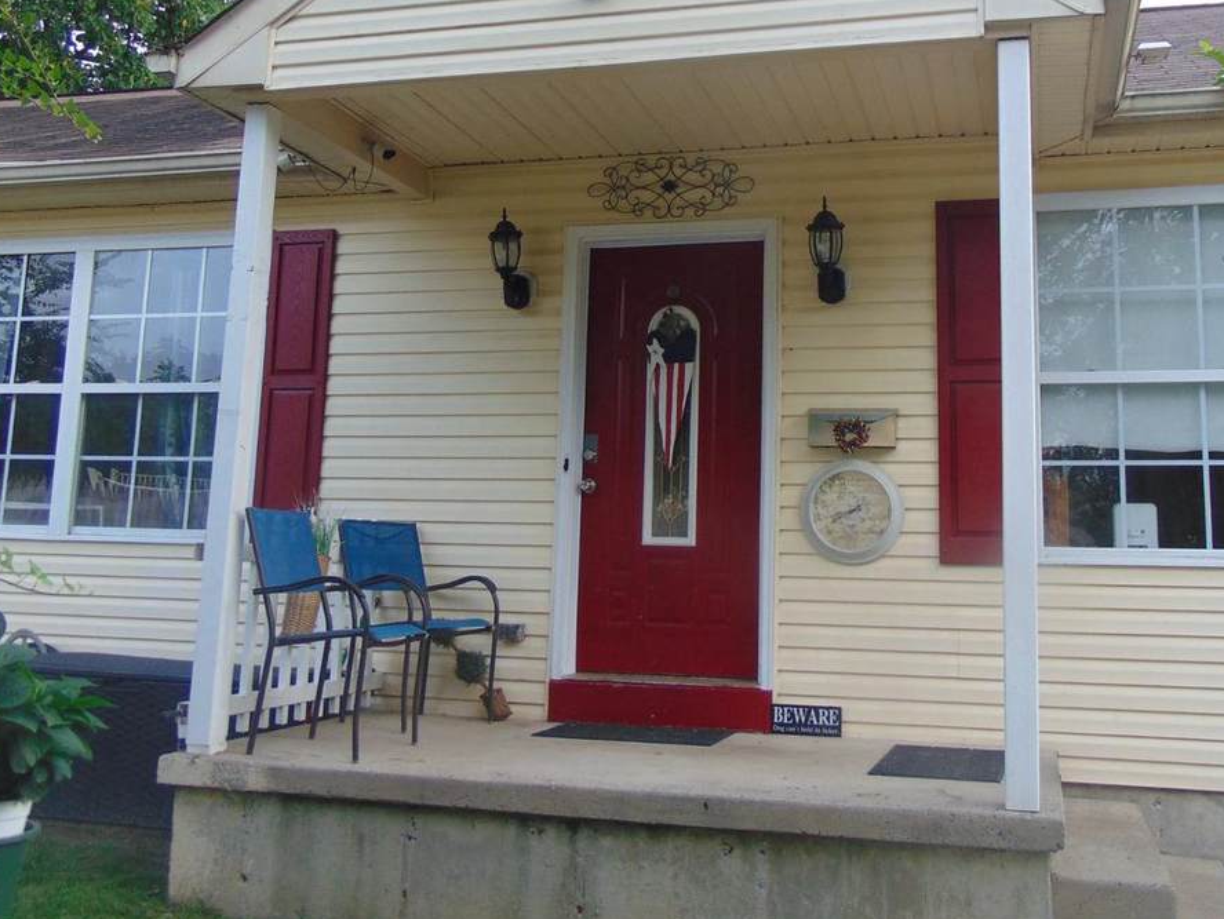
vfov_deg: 39.4
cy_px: 342
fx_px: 1274
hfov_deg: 51.2
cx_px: 686
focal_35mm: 36
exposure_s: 1/100
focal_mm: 4.5
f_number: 3
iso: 80
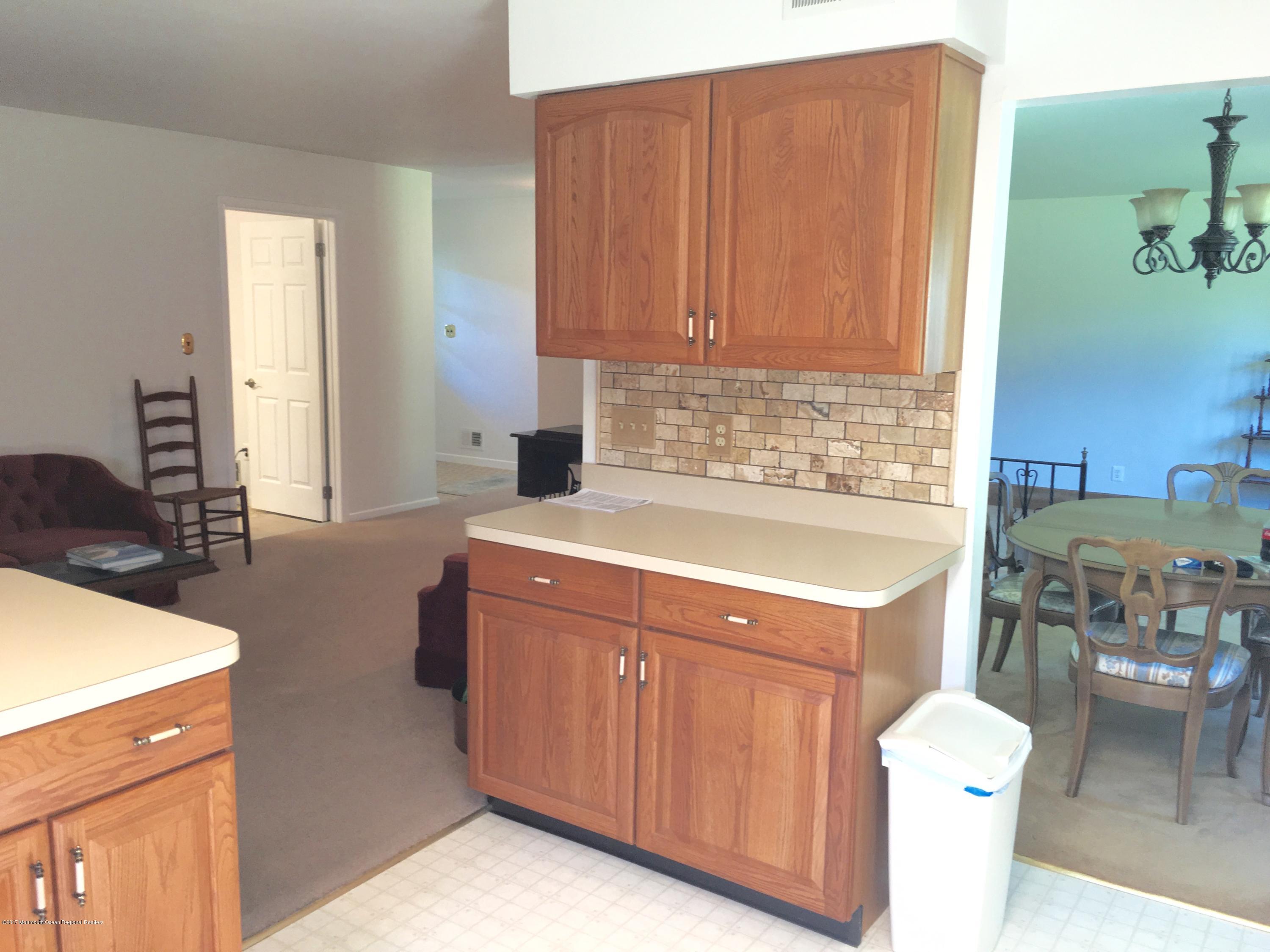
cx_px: 635
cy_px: 476
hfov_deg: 61.7
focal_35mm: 29
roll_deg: -0.7
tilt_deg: -8.2
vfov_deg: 48.2
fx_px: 1064
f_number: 2.2
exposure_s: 1/30
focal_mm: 4.15
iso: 32
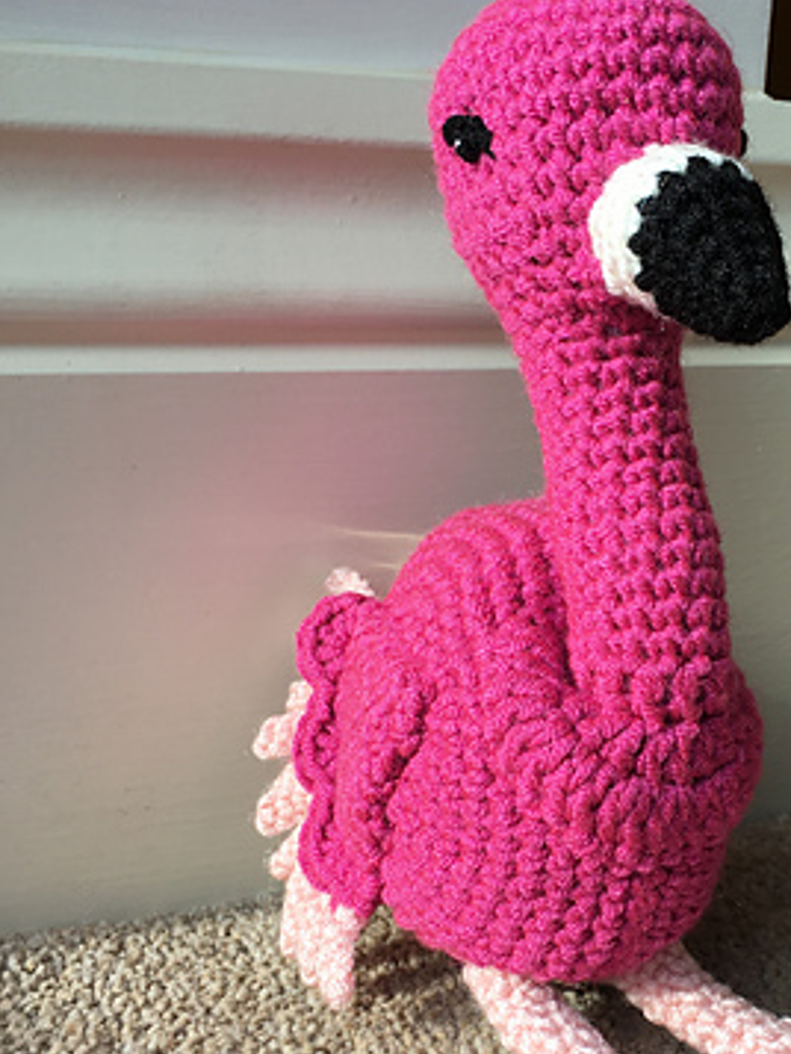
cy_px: 712
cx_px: 614
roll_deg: -3.5
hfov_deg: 27.6
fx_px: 1583
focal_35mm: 52
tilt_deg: -21.2
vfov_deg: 36.4
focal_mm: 4.15
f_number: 2.2
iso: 25
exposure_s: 1/246
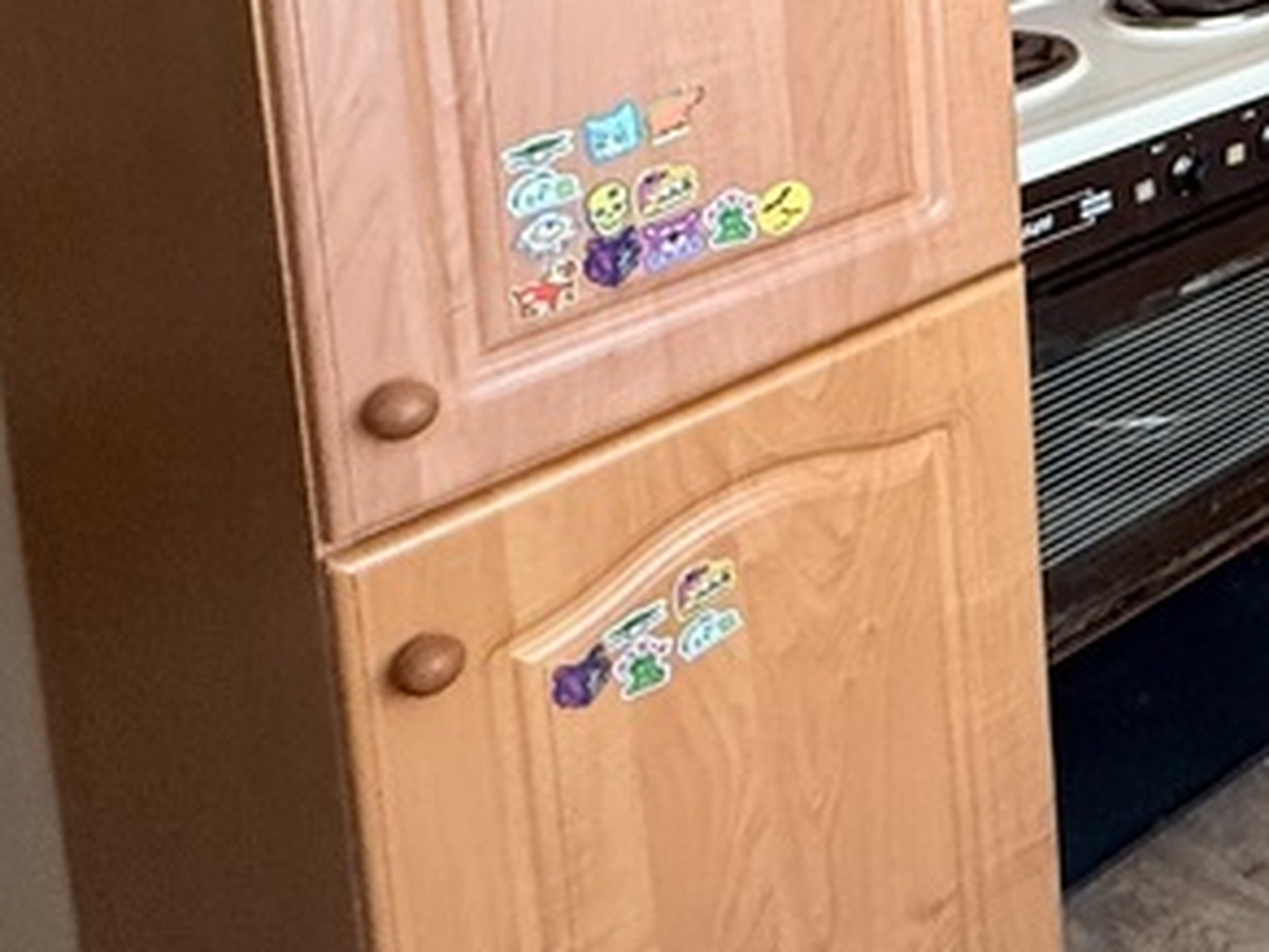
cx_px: 1951
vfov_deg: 25.3
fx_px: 1760
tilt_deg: -7.4
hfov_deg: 26.8
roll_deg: -1.2
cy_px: -343
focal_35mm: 48
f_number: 2.2
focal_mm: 2.22
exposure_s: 1/85
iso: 400
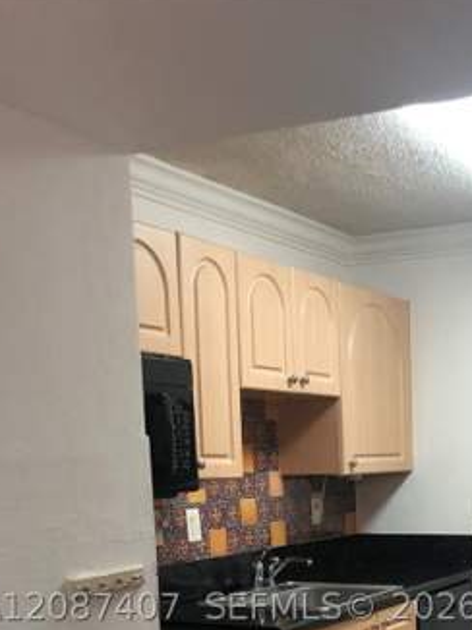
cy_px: 607
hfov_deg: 25.6
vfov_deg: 32.6
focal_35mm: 55
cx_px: 433
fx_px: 1001
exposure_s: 1/30
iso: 40
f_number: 1.8
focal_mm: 4
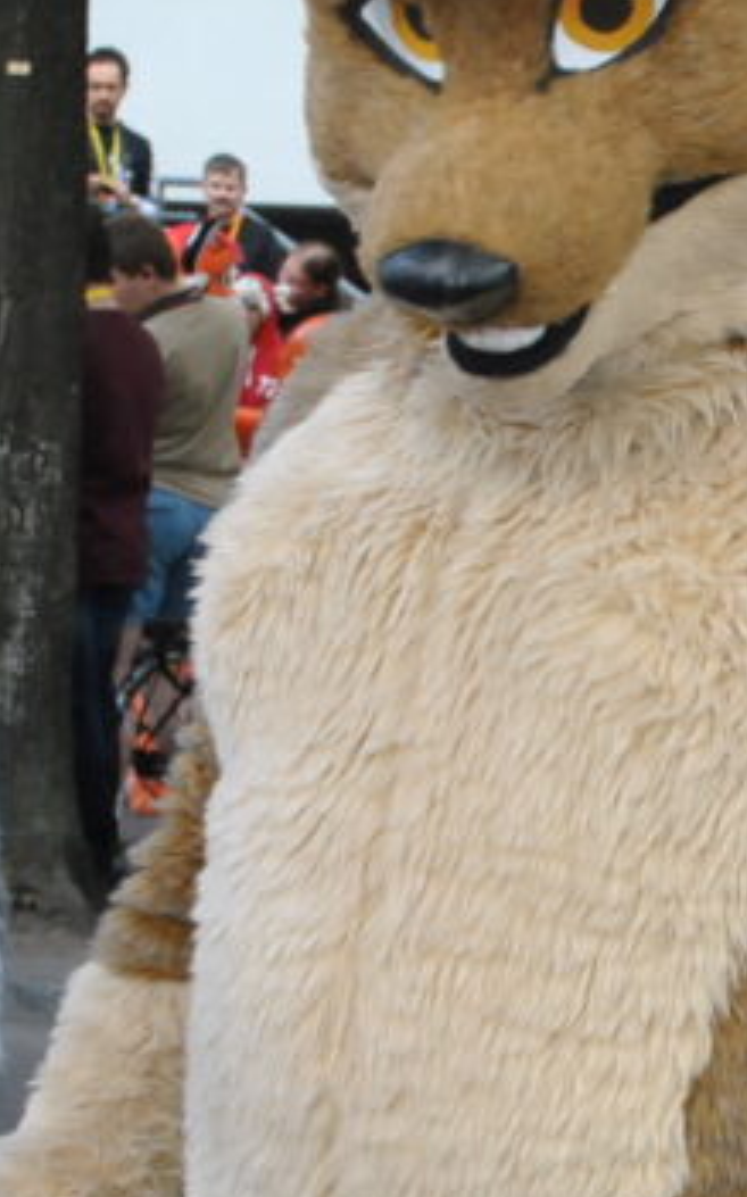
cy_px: 721
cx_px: 972
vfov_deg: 15.6
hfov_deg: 9.6
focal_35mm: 134
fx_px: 4370
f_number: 9
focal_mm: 30
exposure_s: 1/200
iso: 800
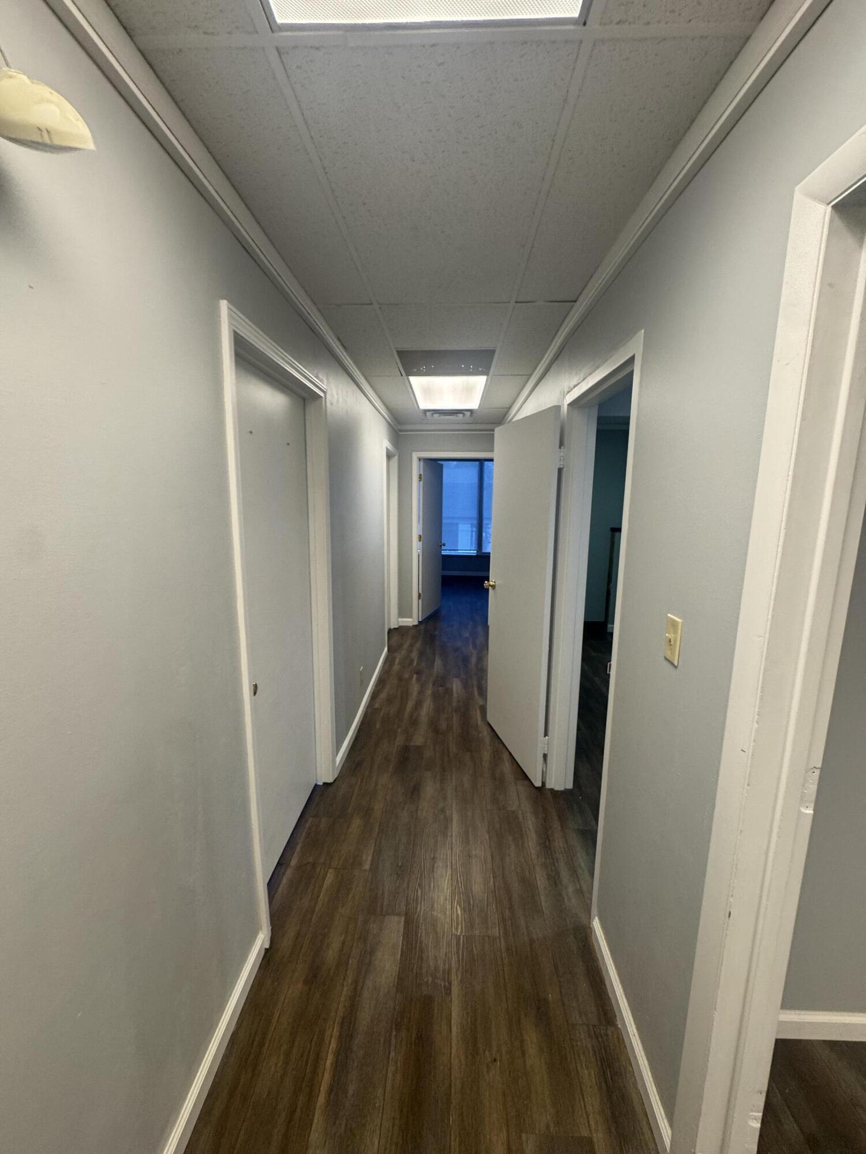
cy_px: 577
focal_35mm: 14
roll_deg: -1.5
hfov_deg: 85.7
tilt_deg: -7.4
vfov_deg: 102.1
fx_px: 467
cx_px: 433
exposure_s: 1/60
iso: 160
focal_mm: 2.22
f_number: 2.2
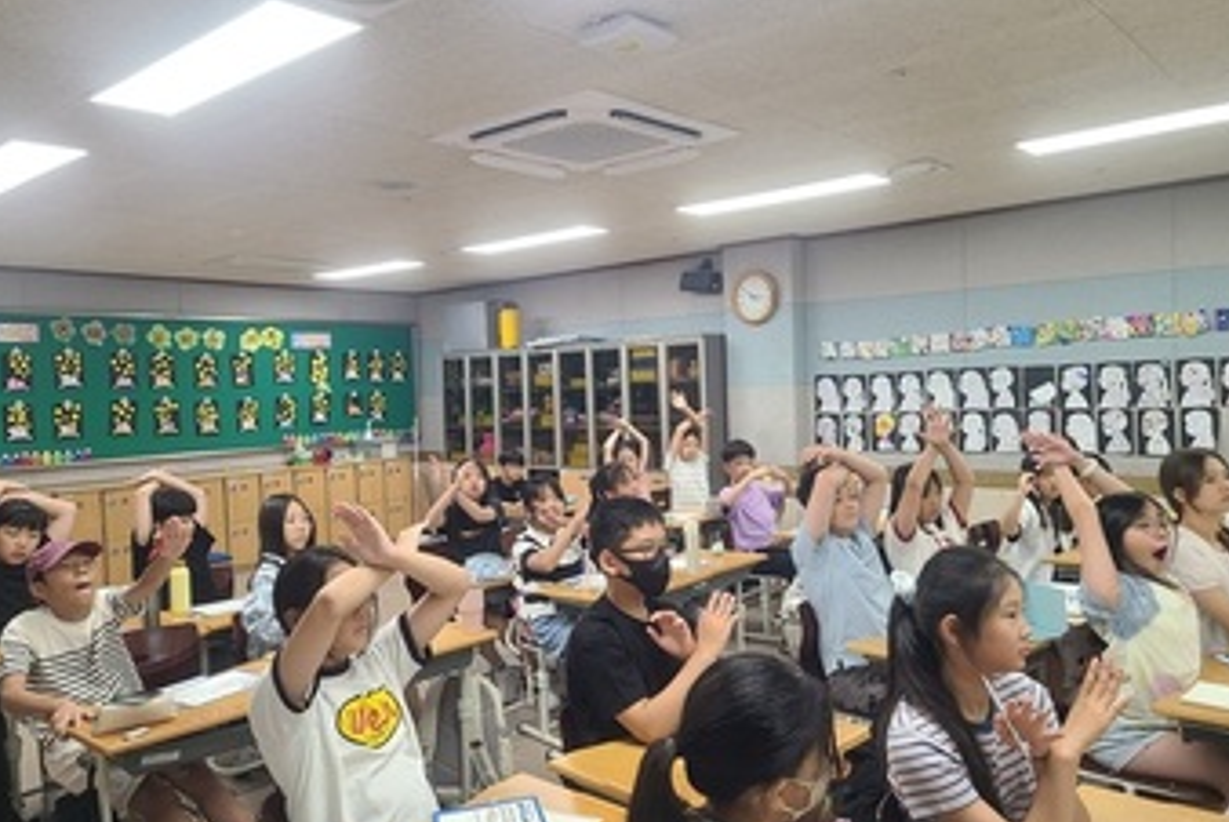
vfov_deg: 46.5
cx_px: 611
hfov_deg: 65.4
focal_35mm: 28
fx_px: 957
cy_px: 413
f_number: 1.8
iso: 125
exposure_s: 1/60
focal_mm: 5.4
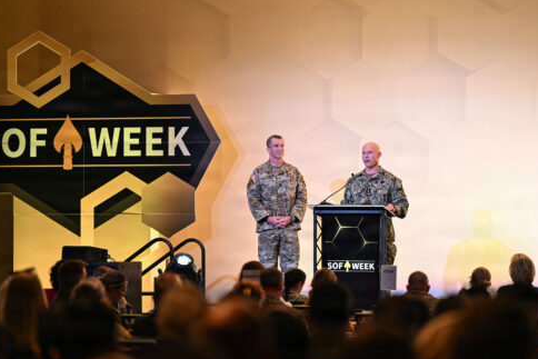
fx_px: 3244
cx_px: 282
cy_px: 183
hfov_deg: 9.5
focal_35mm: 217
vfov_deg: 6.3
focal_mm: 175
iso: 800
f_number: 2.8
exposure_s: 1/160
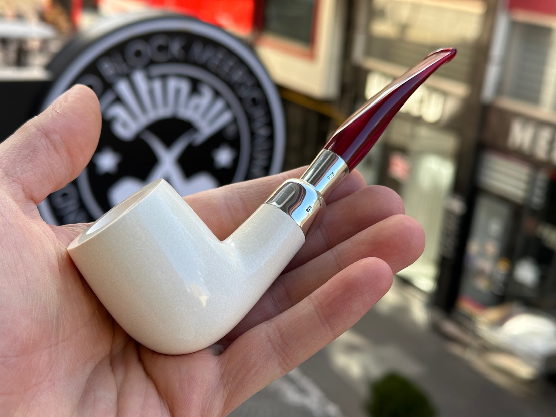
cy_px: 208
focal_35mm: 48
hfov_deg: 39.7
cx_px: 278
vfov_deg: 30.3
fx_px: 771
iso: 64
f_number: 1.78
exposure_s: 1/513
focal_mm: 6.86
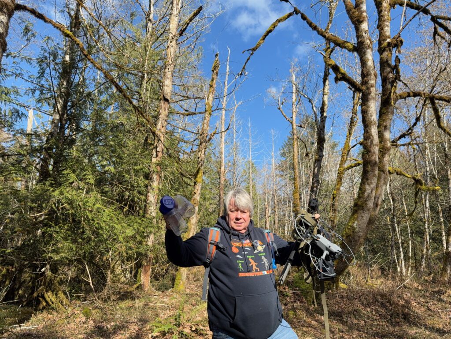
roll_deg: +0.6
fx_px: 313
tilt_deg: +16.0
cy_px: 170
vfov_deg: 56.8
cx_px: 226
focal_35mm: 24
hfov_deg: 71.6
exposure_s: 1/2907
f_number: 1.78
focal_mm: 6.76
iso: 80
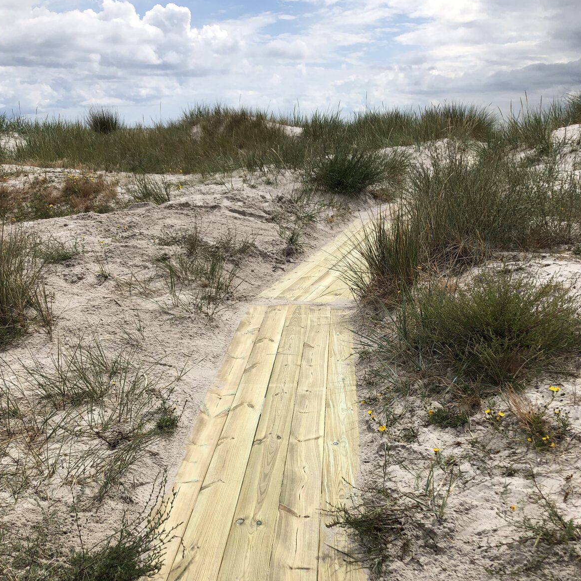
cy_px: 368
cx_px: 296
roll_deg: +0.9
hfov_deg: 48.4
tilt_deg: -21.0
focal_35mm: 34
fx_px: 646
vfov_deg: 47.9
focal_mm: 3.99
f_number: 1.8
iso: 25
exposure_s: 1/4000
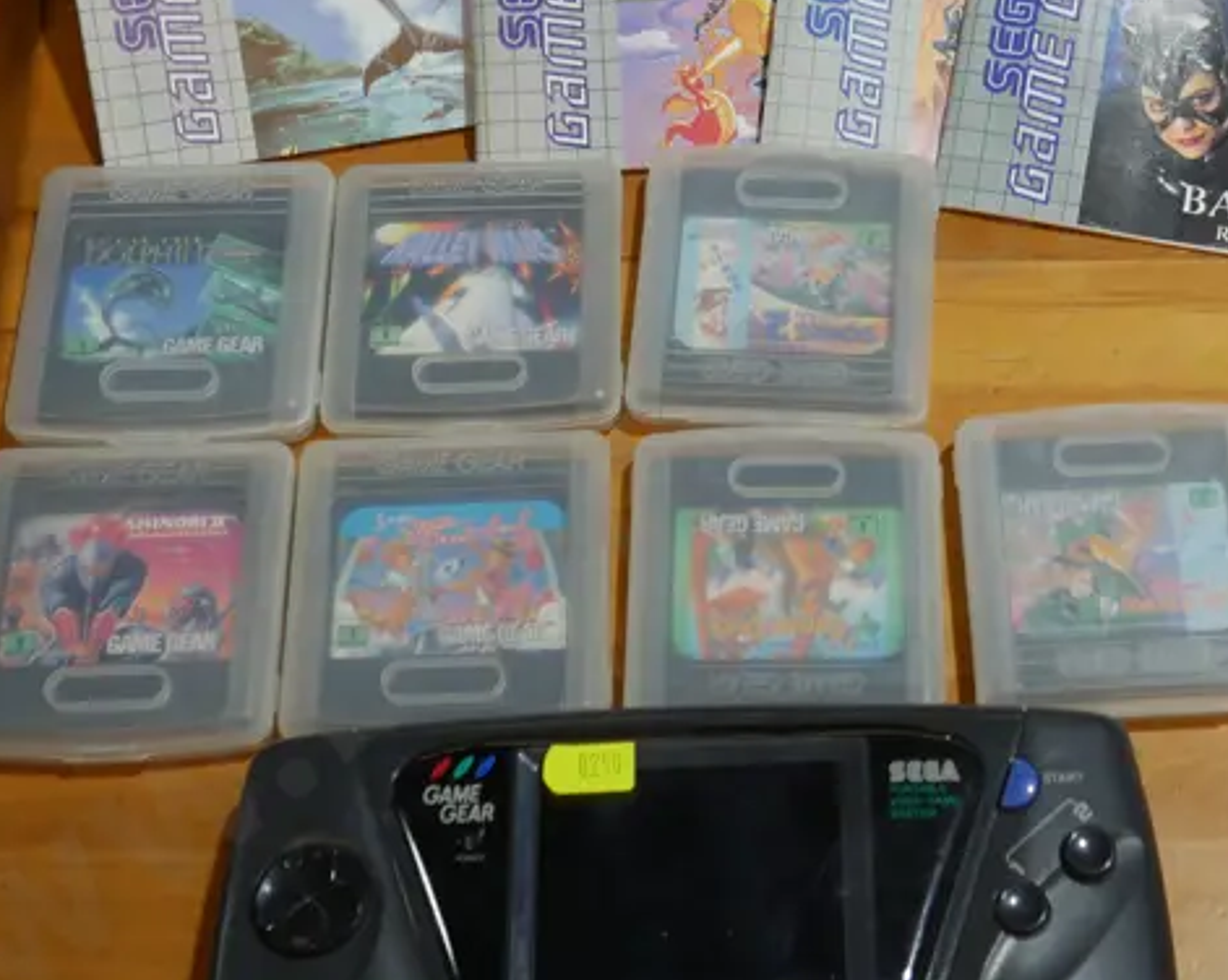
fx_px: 2469
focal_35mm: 68
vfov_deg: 22.3
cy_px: 285
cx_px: 881
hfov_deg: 27.6
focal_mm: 16
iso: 200
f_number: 3.6
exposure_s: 1/125
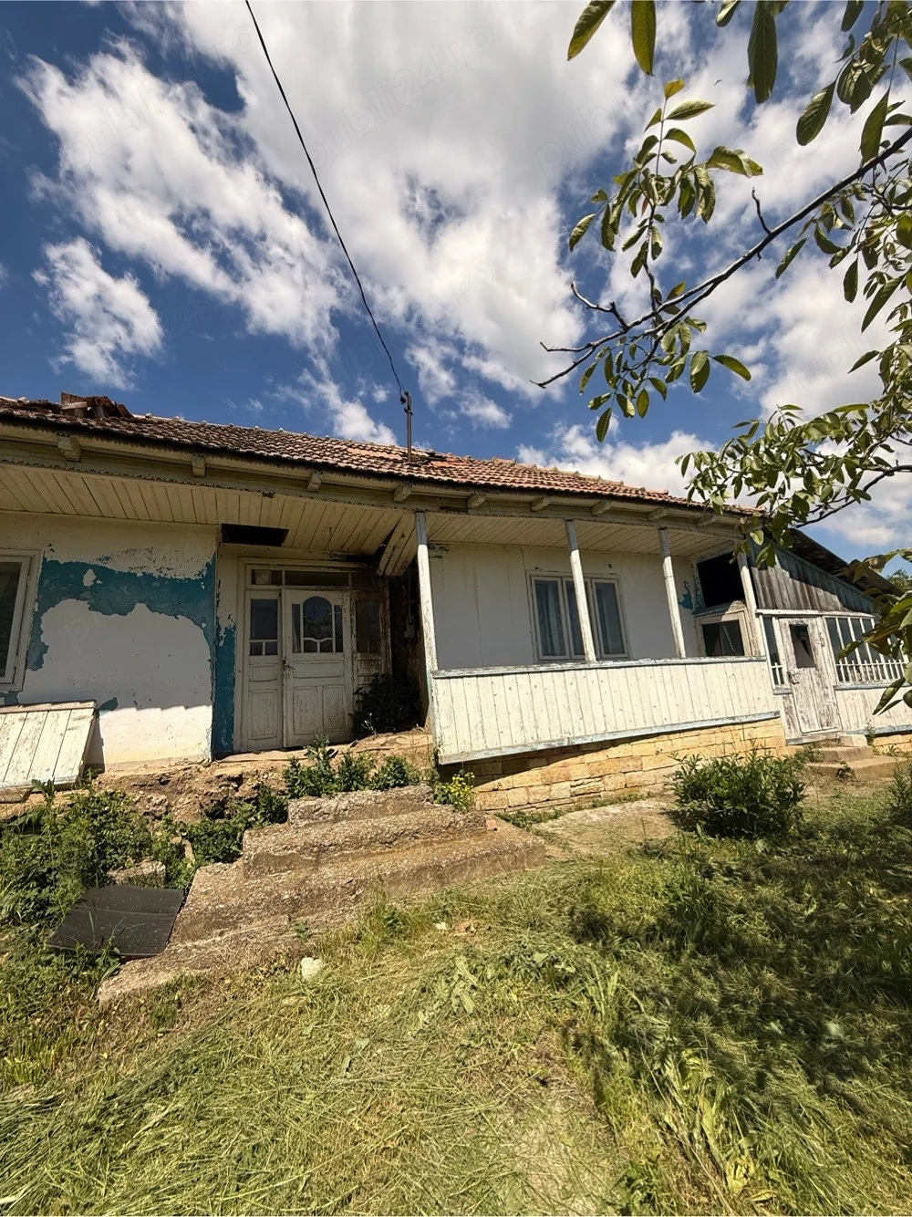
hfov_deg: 85.7
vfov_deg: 102.1
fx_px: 492
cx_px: 456
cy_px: 608
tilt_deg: +13.5
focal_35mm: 14
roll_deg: +5.1
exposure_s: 1/2165
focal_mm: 2.22
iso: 50
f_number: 2.2
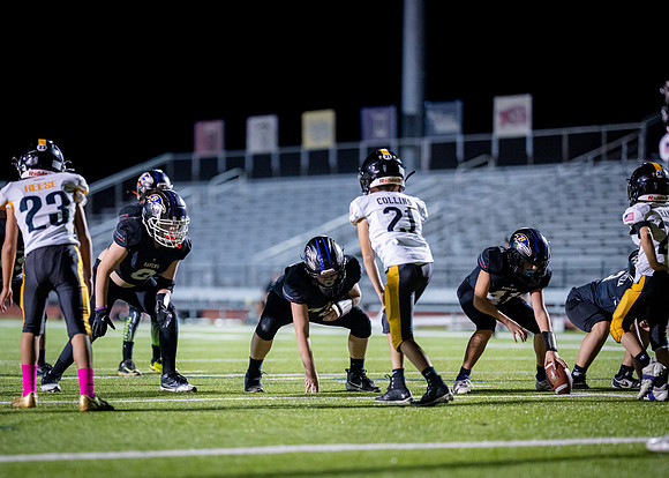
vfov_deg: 8.6
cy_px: 281
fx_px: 3192
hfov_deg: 12.0
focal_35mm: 168
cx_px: 274
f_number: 1.8
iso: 3200
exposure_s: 1/1250
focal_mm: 135
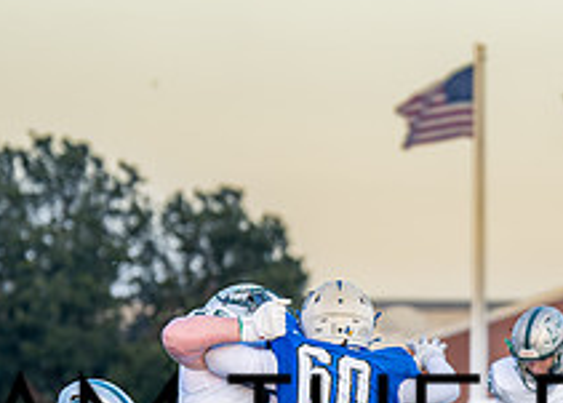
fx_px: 6384
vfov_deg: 3.6
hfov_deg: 5.0
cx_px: 485
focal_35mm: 399
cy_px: 536
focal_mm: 113
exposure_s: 1/1250
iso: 500
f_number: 2.8
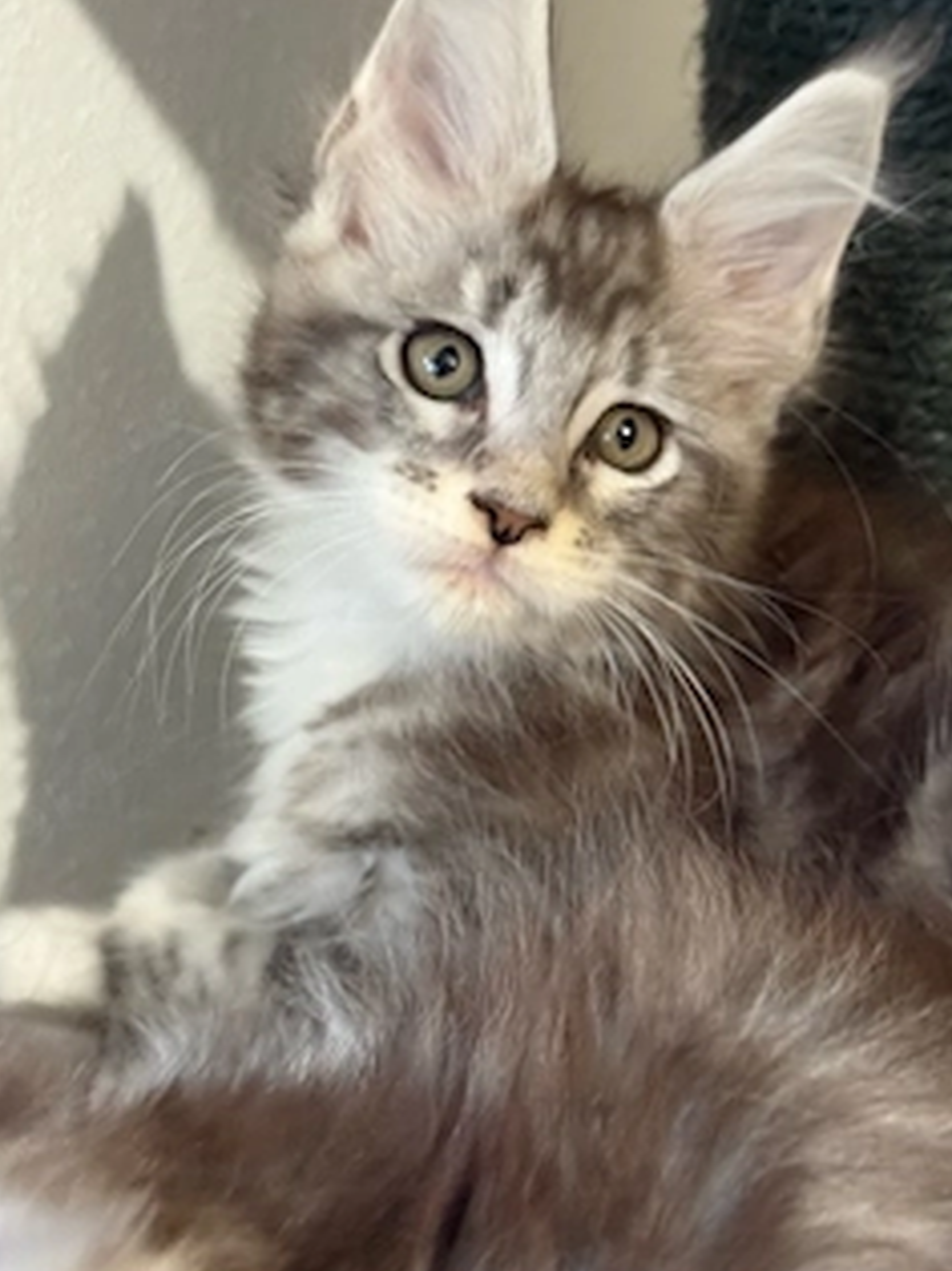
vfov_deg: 31.6
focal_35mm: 61
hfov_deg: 24.0
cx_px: 464
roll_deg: -1.7
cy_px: 525
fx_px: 2238
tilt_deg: -22.4
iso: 500
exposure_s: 1/32
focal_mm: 6.76
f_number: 1.78
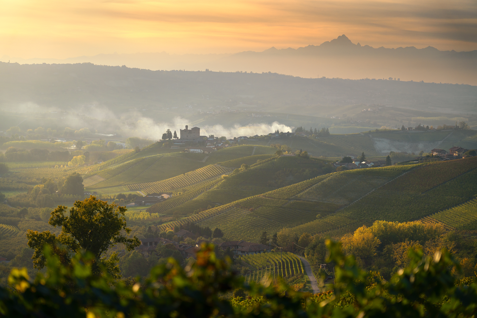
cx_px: 238
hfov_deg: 24.5
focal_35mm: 83
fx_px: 1100
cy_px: 159
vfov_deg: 16.5
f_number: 4
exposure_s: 1/1000
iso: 160
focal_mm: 83
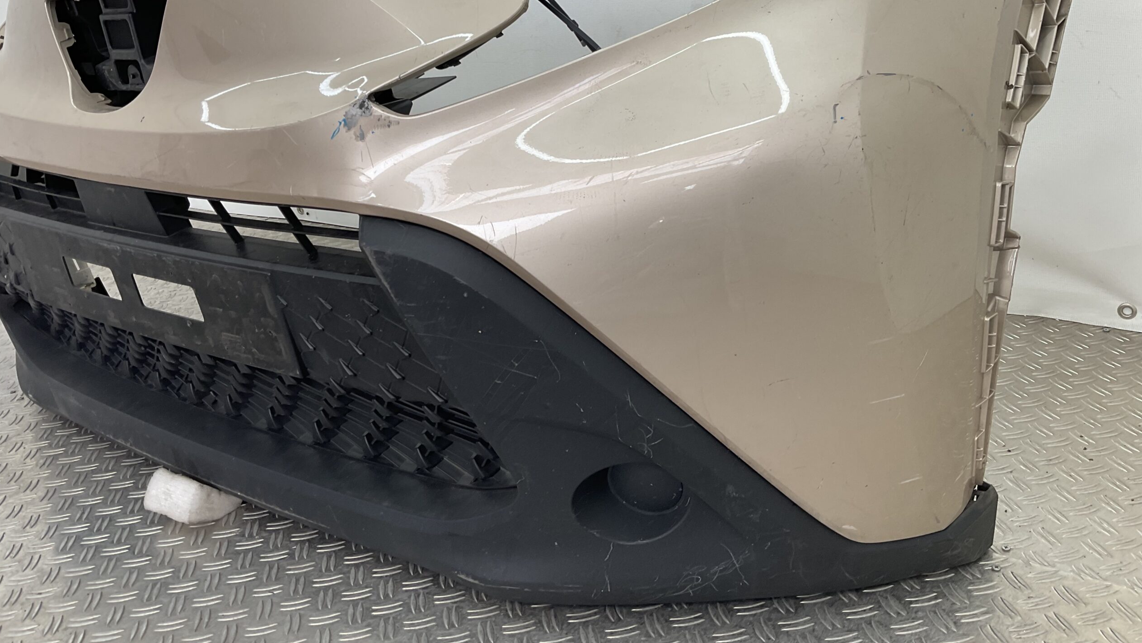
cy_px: 217
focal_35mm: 32
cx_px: 564
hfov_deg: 61.0
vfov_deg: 36.3
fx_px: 969
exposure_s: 1/120
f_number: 1.8
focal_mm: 3
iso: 20
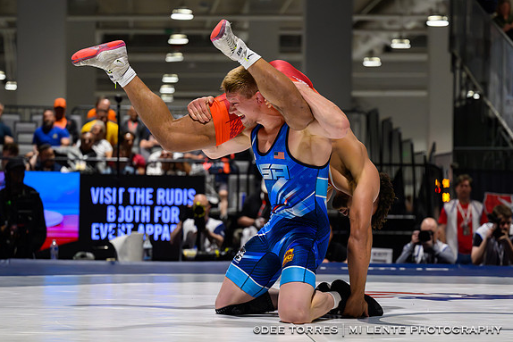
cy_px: 224
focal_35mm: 118
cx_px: 281
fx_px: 1682
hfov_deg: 17.3
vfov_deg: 11.6
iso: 5600
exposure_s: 1/800
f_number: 2.8
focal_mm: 86
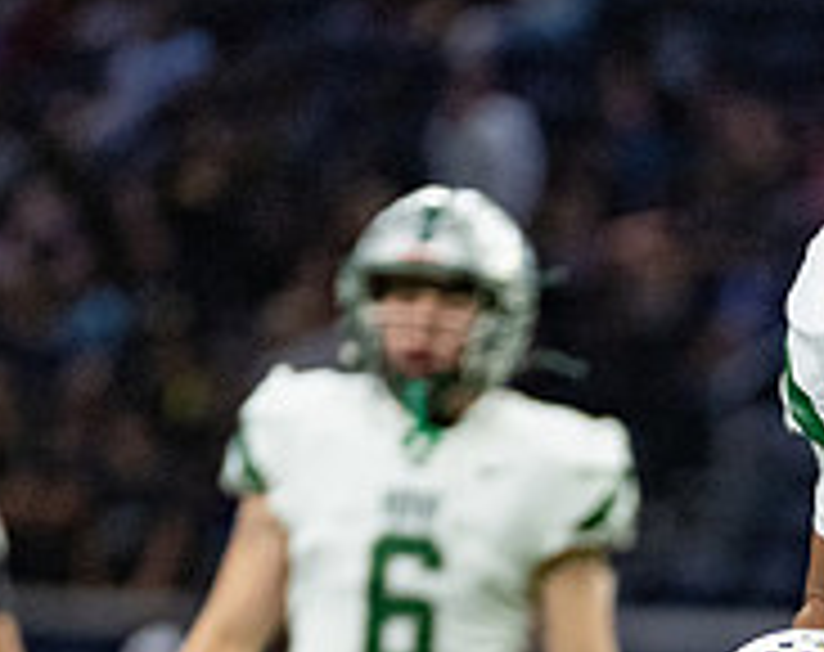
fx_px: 17202
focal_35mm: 708
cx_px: 837
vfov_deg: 2.2
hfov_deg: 2.7
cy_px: 1039
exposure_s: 1/1000
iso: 3200
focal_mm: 186
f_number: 2.8
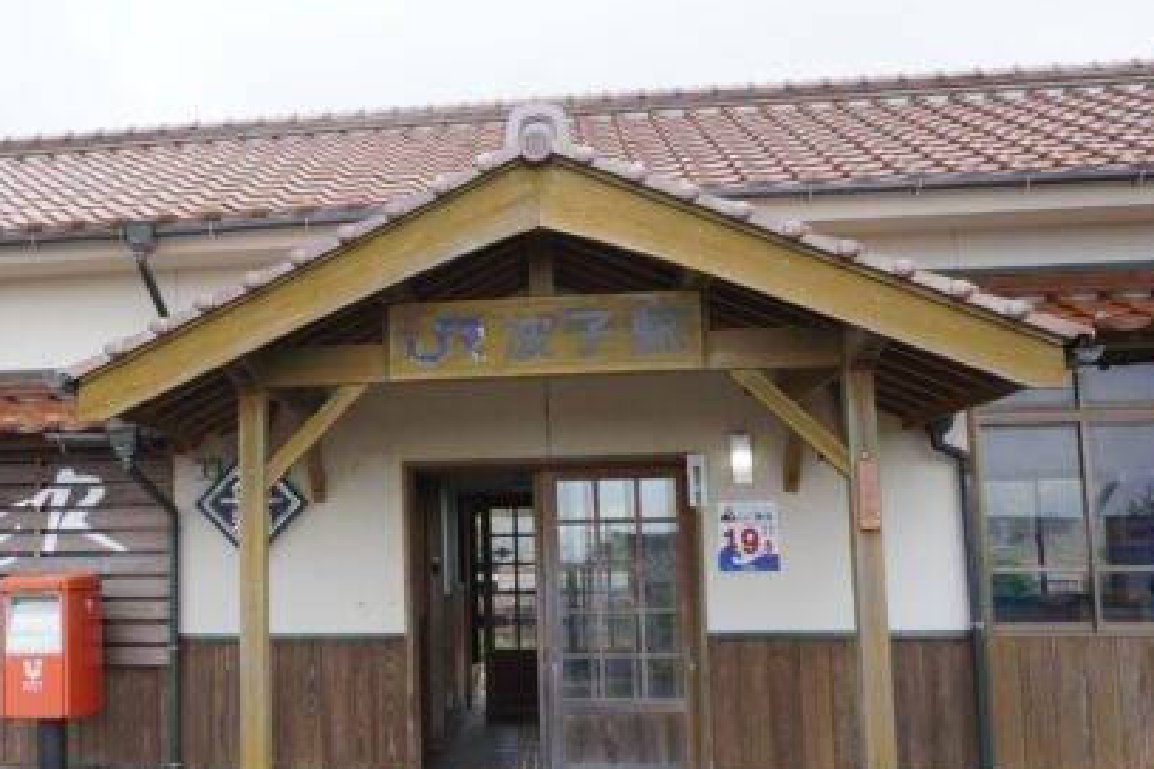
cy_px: 406
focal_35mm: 40
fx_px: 1282
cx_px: 303
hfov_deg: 46.9
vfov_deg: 33.4
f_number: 5.6
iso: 100
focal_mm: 16
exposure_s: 1/160
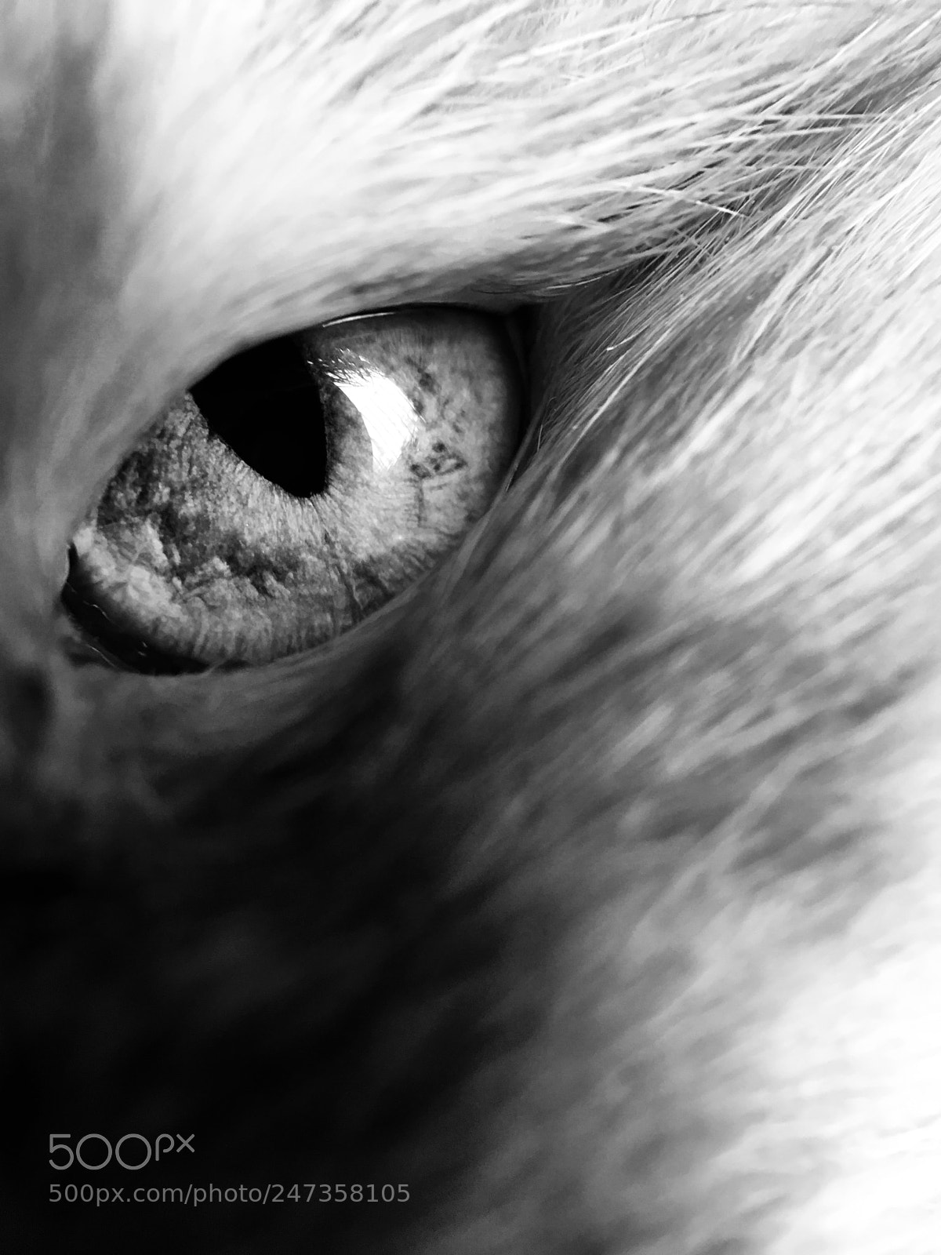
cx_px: 470
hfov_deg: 48.2
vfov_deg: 61.7
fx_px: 1051
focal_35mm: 29
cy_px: 628
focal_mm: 4.15
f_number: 2.2
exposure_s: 1/17
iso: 32
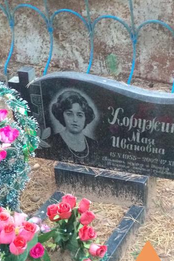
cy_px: 142
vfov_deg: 24.5
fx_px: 601
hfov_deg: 16.4
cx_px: 134
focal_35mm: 83
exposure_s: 1/30
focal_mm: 5.99
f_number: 2.6
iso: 2500
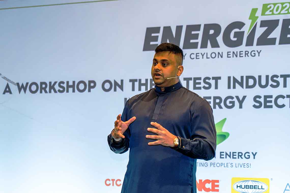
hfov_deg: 38.9
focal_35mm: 51
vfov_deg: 26.5
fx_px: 411
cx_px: 145
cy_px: 96
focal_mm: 51
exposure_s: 1/125
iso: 1600
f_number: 4
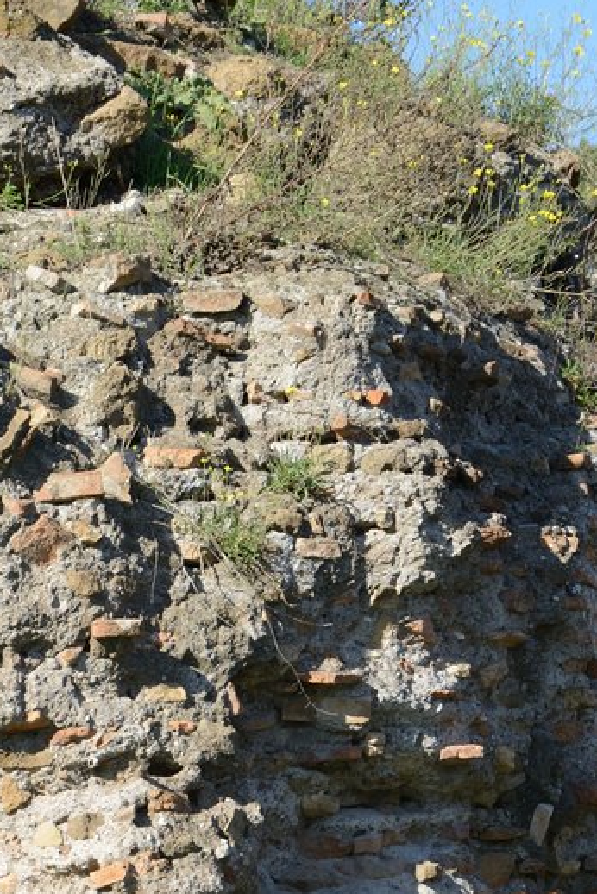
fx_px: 4744
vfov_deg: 10.7
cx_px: 19
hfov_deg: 7.2
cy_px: 896
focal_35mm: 191
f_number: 9
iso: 200
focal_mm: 66
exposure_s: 1/250
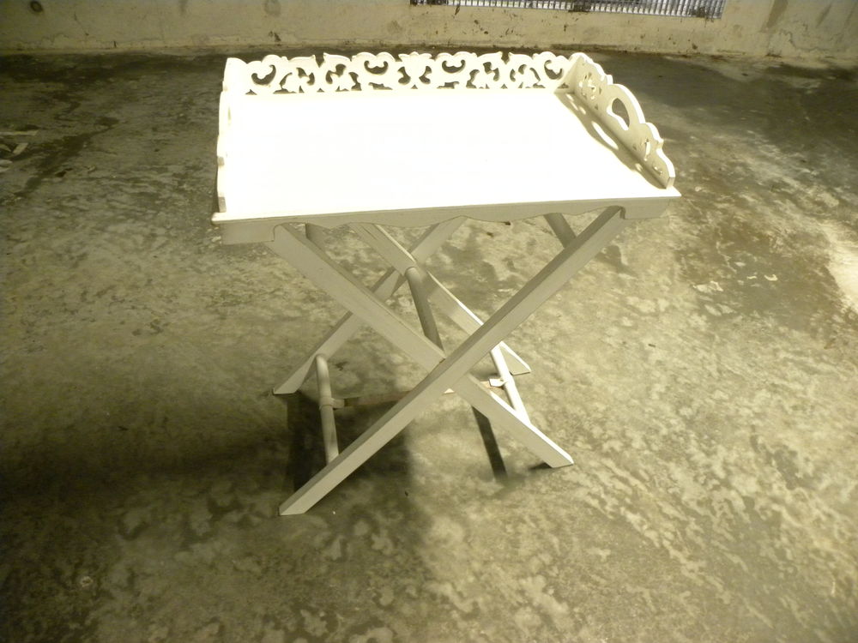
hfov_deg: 67.3
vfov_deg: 53.1
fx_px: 644
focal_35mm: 26
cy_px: 322
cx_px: 429
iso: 400
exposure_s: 1/20.3
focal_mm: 4.6
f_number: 2.8
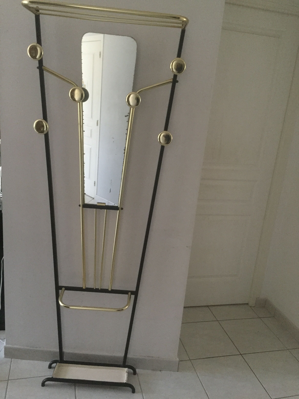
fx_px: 334
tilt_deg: -16.8
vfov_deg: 61.7
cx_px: 150
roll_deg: -5.8
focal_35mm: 29
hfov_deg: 48.2
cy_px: 200
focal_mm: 4.15
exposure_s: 1/17
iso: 250
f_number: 2.2
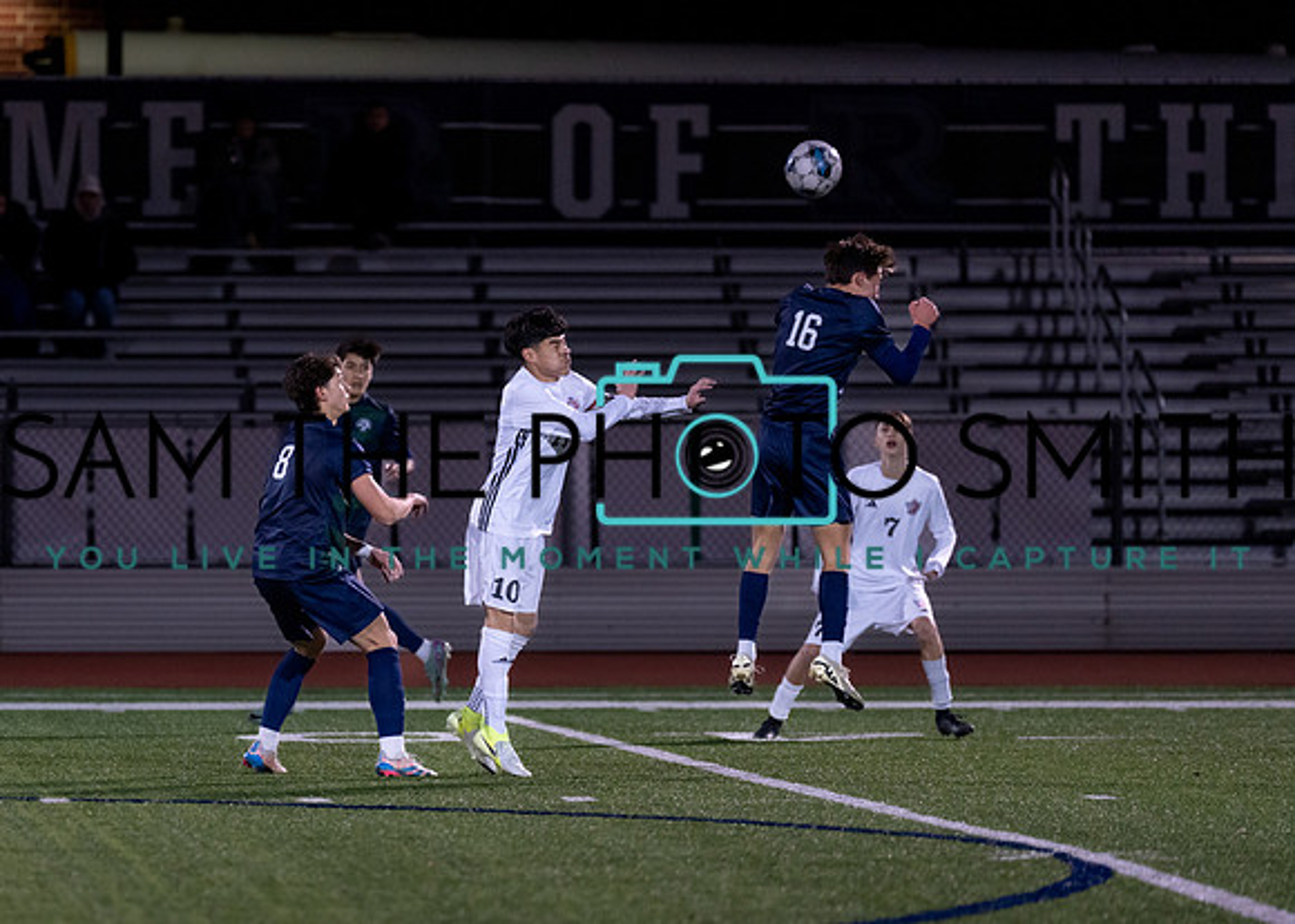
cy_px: 489
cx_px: 397
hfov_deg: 7.0
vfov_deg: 5.0
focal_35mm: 289
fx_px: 10629
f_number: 2.8
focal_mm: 200
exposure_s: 1/1000
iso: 2500
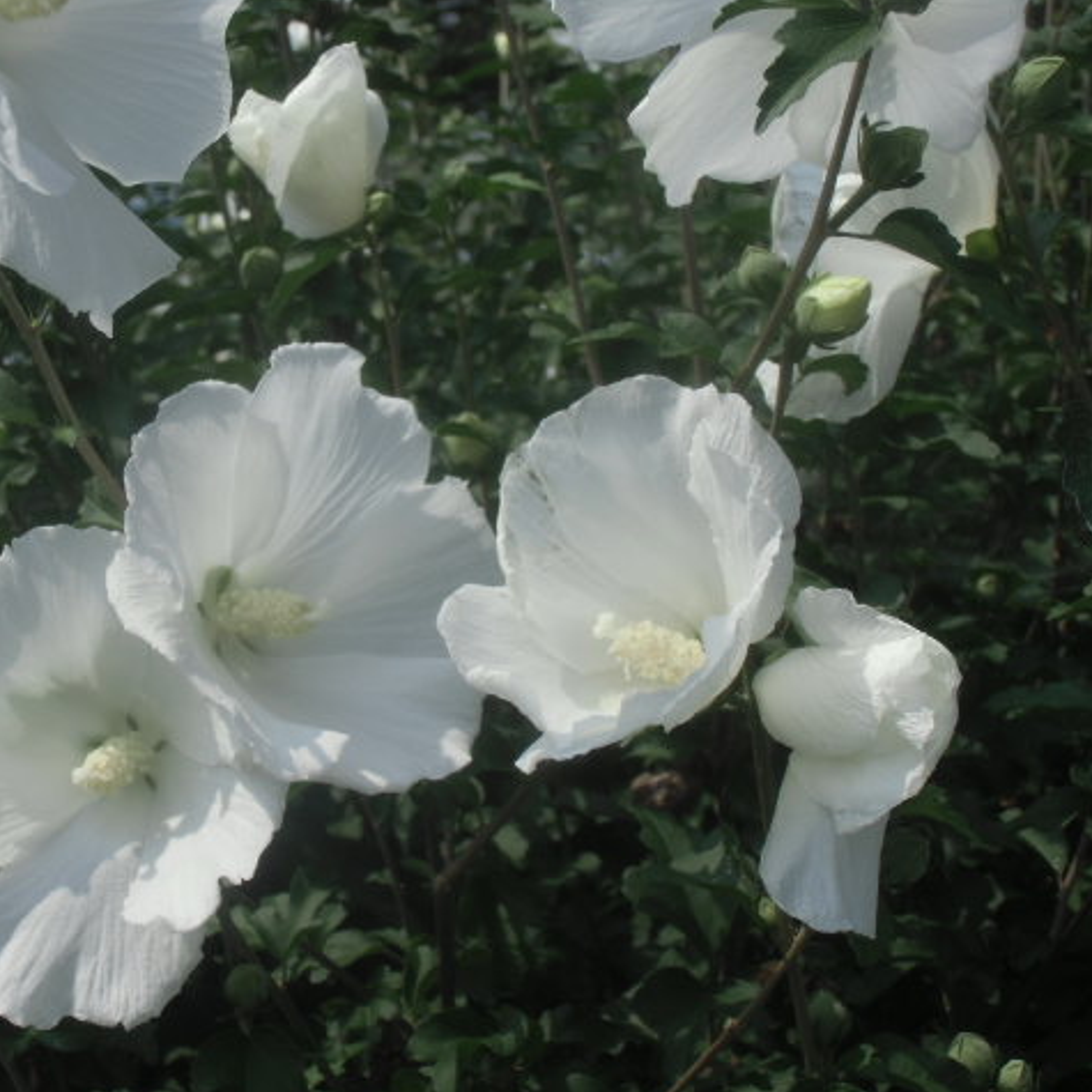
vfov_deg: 23.1
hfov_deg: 23.0
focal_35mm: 75
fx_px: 2677
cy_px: 547
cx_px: 400
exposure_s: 1/640
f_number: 4.6
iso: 64
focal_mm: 11.17
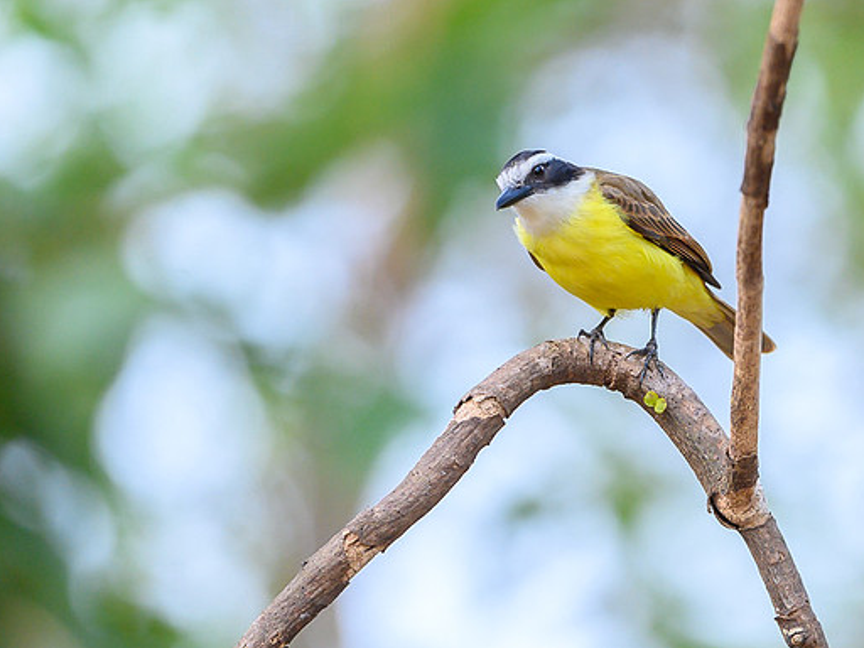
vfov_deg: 1.7
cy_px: 202
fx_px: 21765
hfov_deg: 2.3
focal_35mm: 872
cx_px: 562
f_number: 4
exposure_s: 1/800
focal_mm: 500
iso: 1600
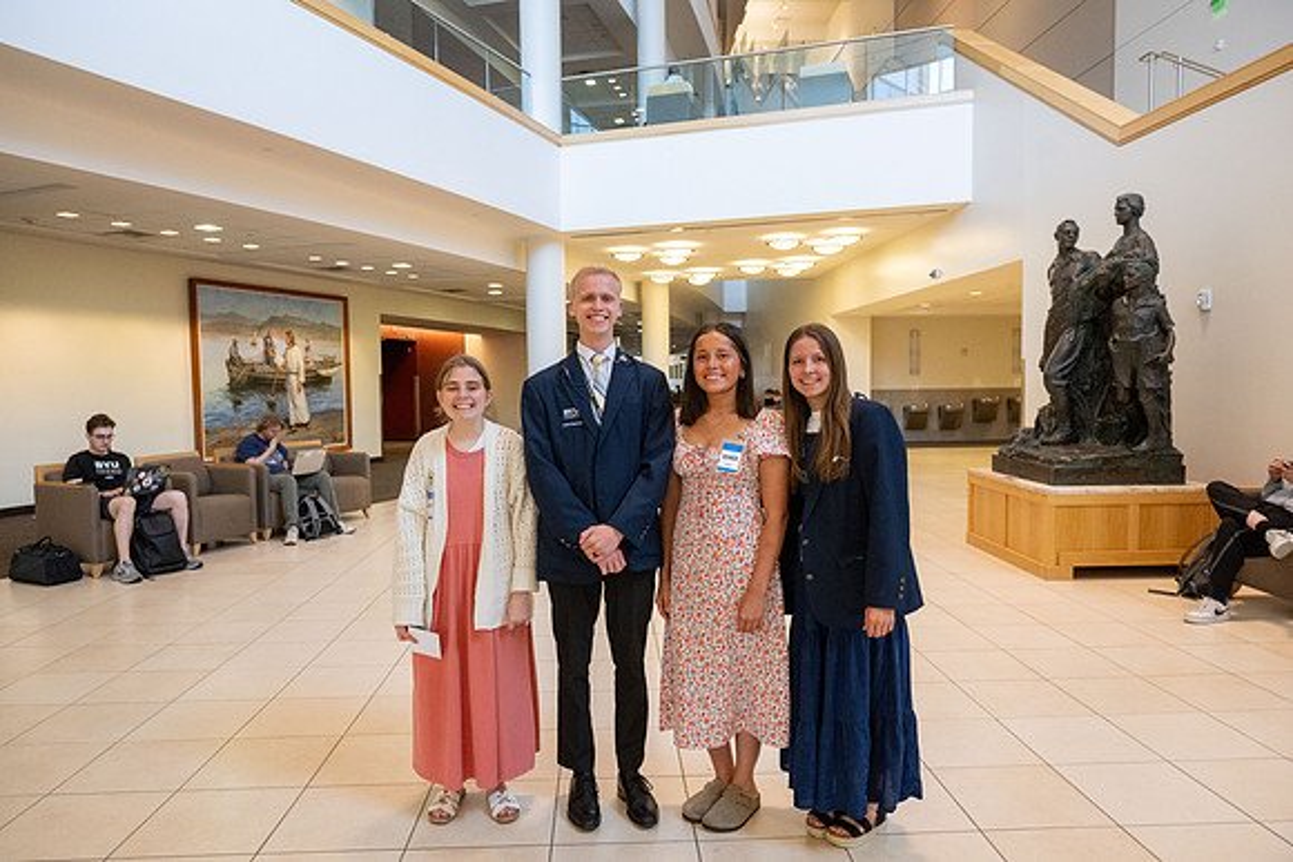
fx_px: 862
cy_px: 431
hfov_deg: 73.7
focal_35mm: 24
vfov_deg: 53.2
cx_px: 646
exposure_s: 1/160
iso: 4000
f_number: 5
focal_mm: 24
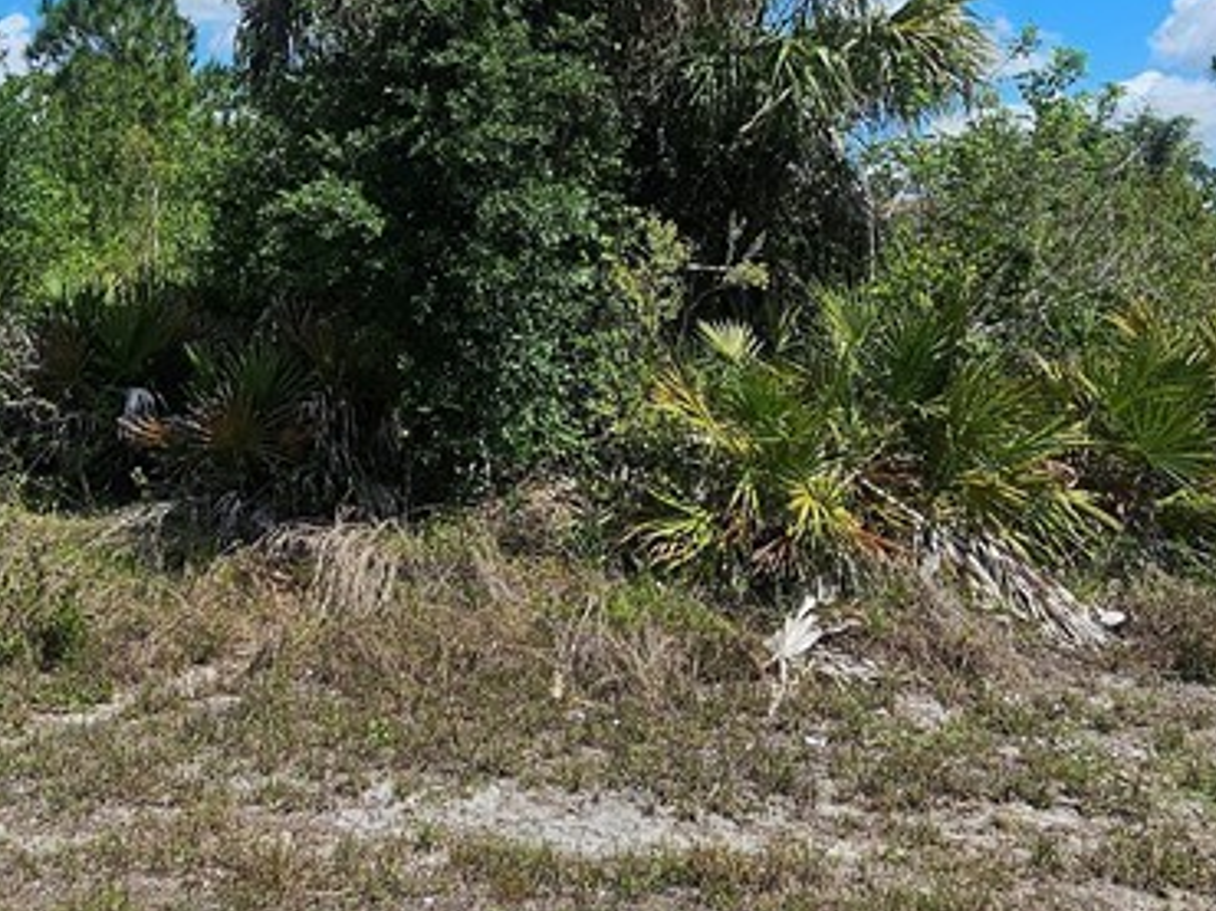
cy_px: 115
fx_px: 1264
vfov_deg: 37.4
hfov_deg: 51.2
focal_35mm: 36
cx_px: 516
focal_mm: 2.2
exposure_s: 1/3657
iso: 50
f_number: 2.2
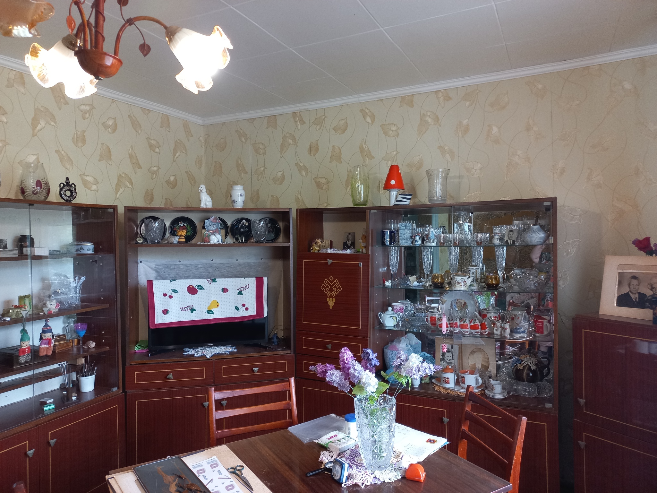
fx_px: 474
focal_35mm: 25
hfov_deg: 69.4
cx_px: 328
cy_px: 246
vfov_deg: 54.9
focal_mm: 4.6
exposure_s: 1/33.3
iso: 200
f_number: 1.8
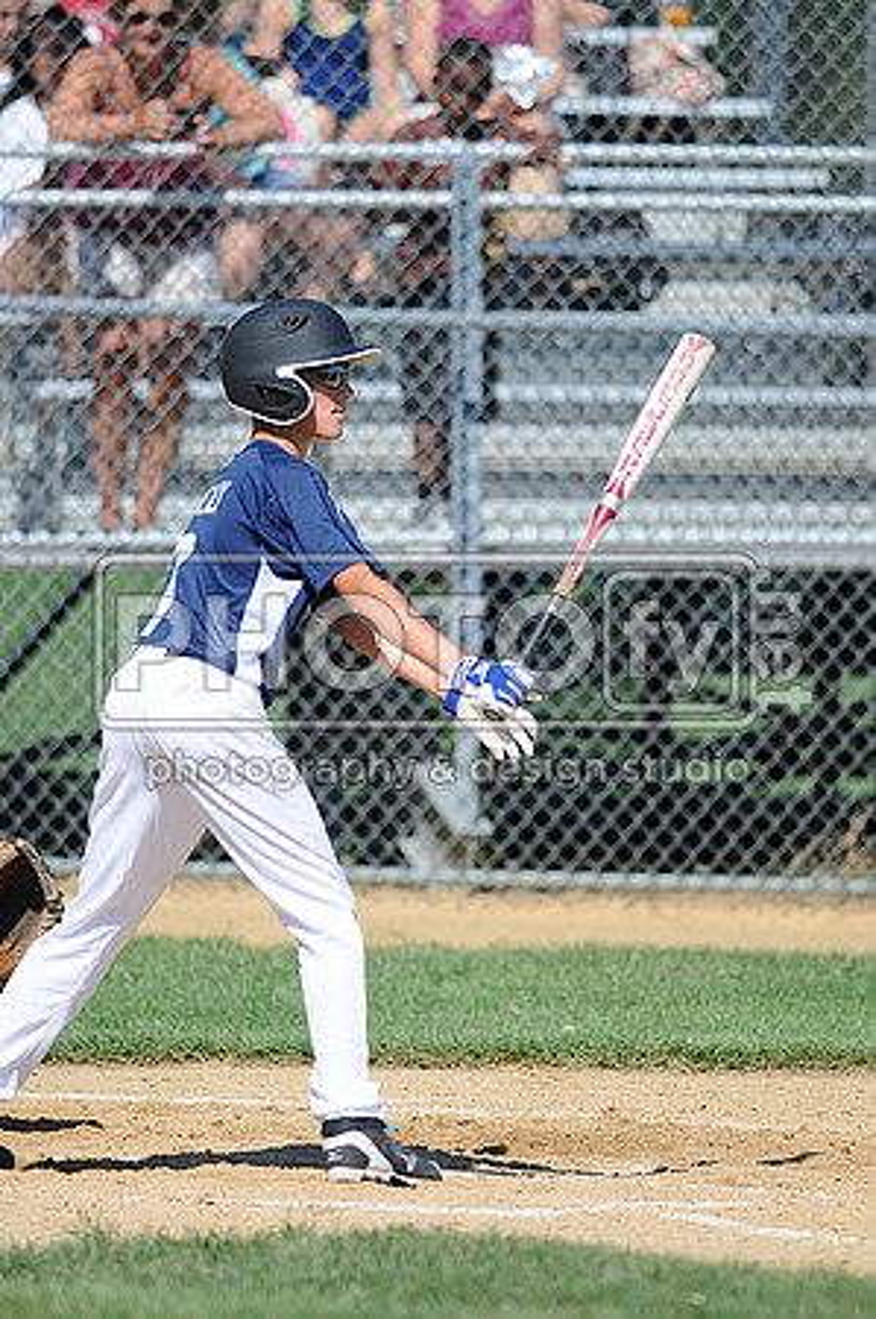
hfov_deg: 3.0
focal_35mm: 450
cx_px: 438
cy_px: 660
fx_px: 16462
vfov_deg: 4.6
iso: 200
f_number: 4
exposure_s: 1/1600
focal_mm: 300
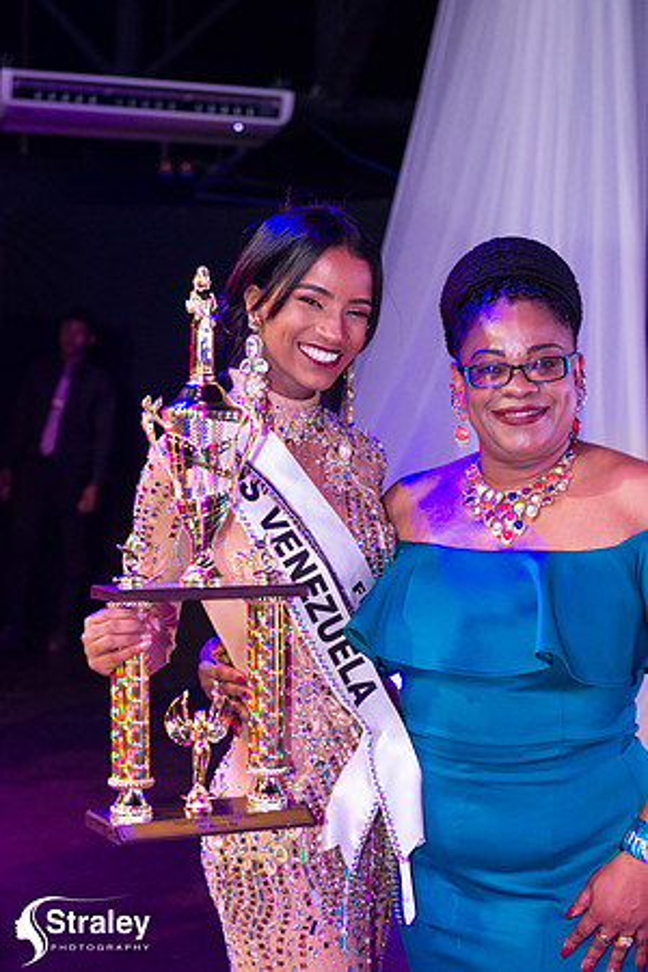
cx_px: 324
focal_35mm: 66
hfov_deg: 20.6
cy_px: 486
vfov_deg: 30.5
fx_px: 1782
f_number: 5
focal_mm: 66
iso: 4000
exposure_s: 1/160
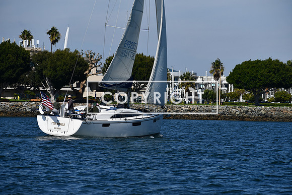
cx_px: 146
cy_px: 98
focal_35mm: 247
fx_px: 2004
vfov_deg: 5.6
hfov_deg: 8.3
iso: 200
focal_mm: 165
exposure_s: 1/2000
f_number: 8
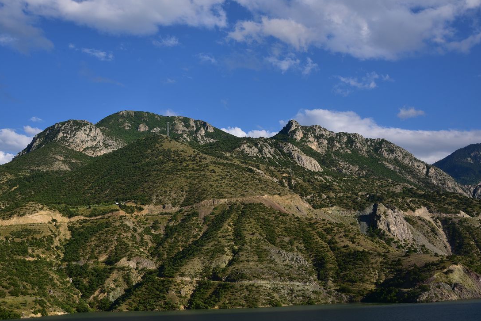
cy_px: 140
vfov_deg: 31.2
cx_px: 249
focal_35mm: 43
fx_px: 575
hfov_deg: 45.4
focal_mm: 36
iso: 200
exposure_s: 1/250
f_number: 13
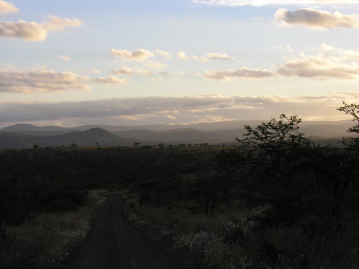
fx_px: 892
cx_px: 180
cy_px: 134
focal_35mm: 86
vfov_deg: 17.2
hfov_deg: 22.8
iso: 50
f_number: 5.6
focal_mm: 21.8
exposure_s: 1/124
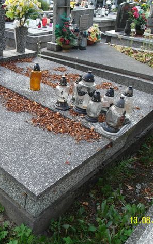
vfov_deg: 46.2
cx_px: 29
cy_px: 122
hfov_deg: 29.2
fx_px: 287
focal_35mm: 43
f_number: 3.2
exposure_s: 1/60
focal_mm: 6.5
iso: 100
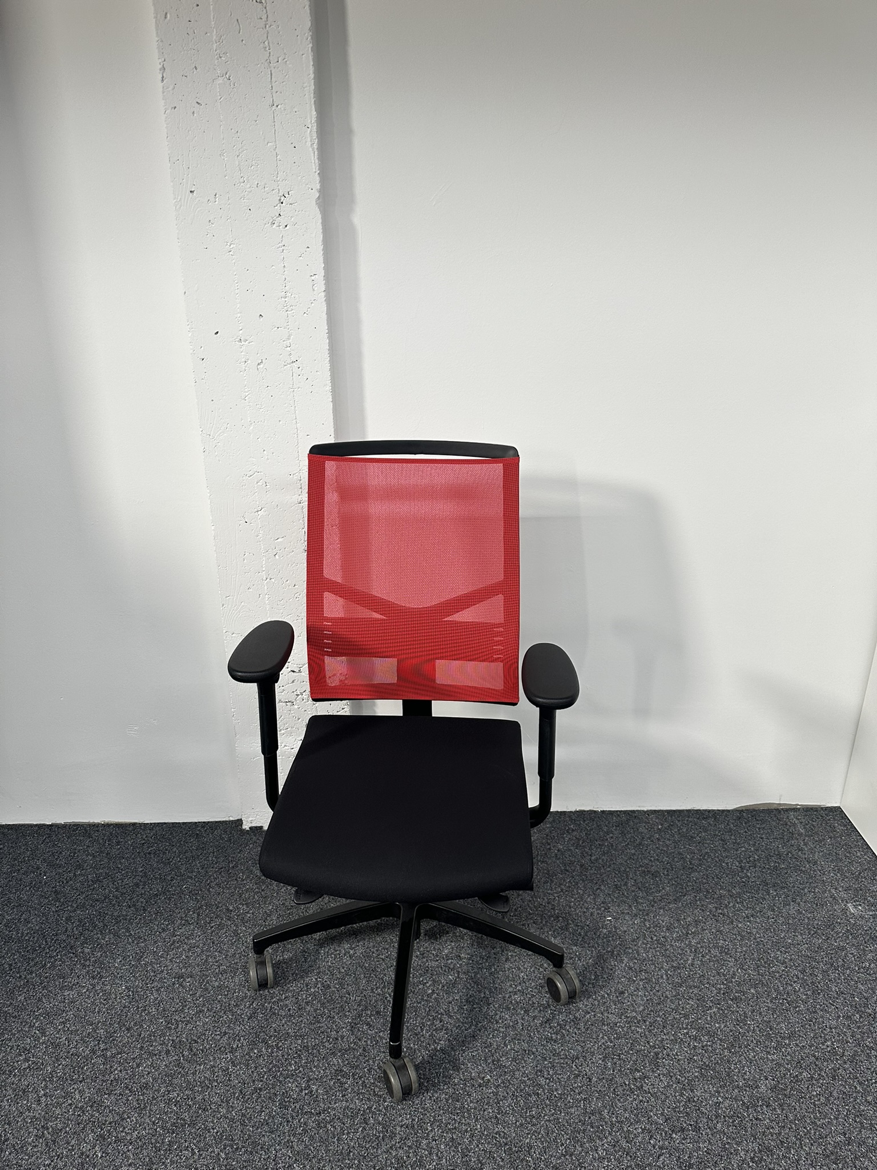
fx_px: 811
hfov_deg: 56.8
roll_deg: -0.3
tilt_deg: -20.8
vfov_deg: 71.6
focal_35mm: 24
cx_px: 438
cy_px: 585
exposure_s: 1/100
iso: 160
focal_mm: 6.86
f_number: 1.78
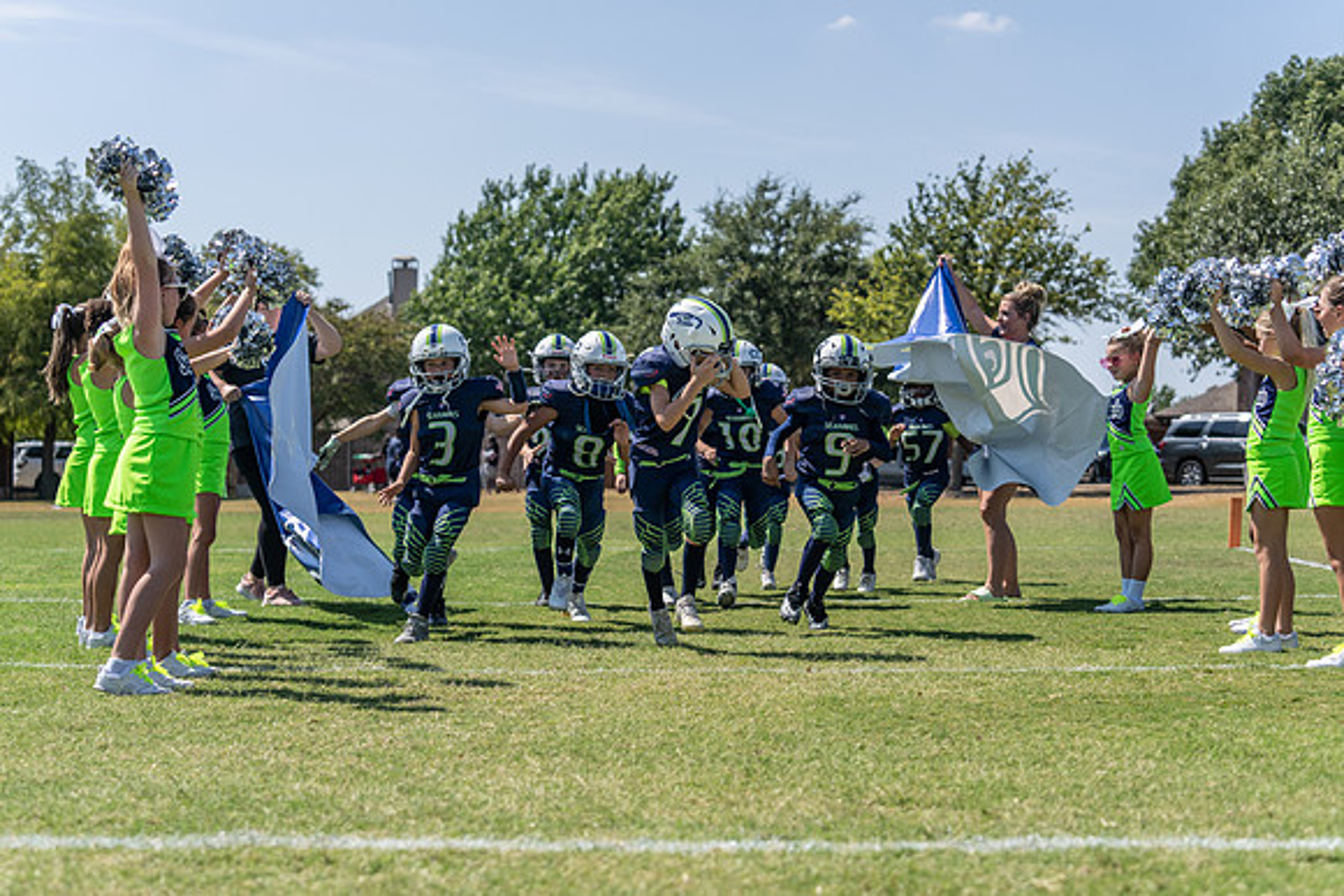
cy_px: 448
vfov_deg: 19.5
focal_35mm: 70
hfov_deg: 28.8
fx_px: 2614
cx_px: 672
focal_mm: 70
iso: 100
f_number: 4
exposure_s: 1/1250
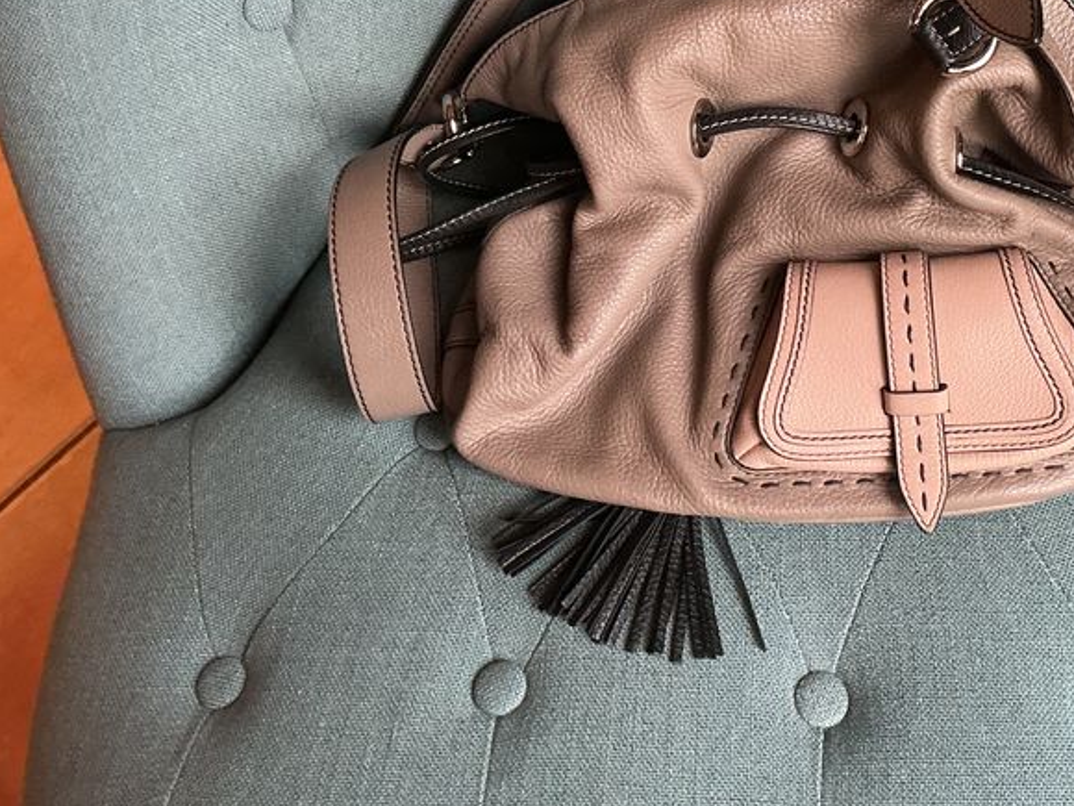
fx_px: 1551
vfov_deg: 28.4
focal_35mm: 50
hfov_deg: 37.6
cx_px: 744
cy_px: 137
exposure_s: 1/60
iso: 250
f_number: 1.8
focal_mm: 3
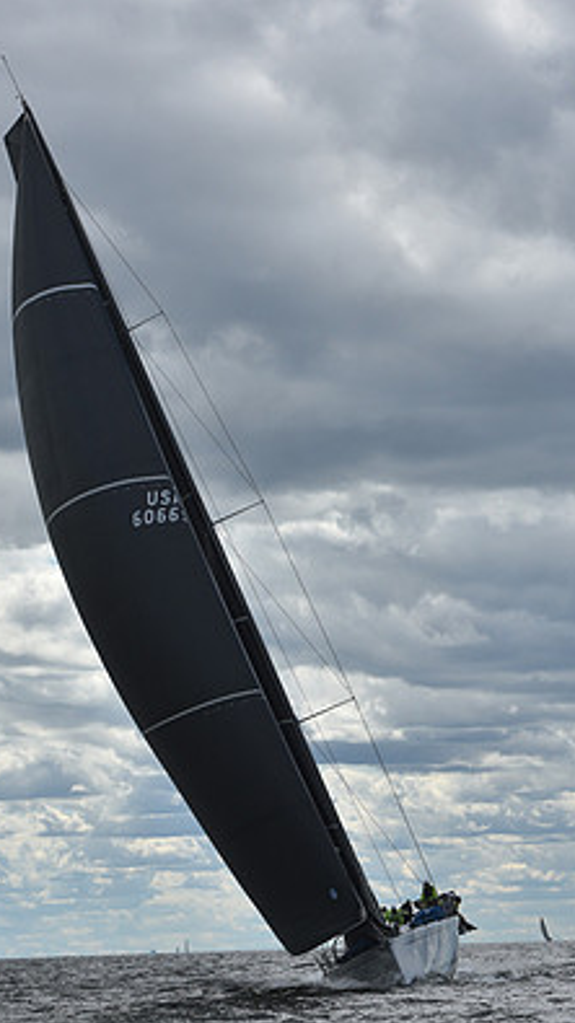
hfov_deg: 7.9
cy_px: 521
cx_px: 258
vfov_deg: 14.0
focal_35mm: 154
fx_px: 4177
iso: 250
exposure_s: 1/1000
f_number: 10
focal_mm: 100
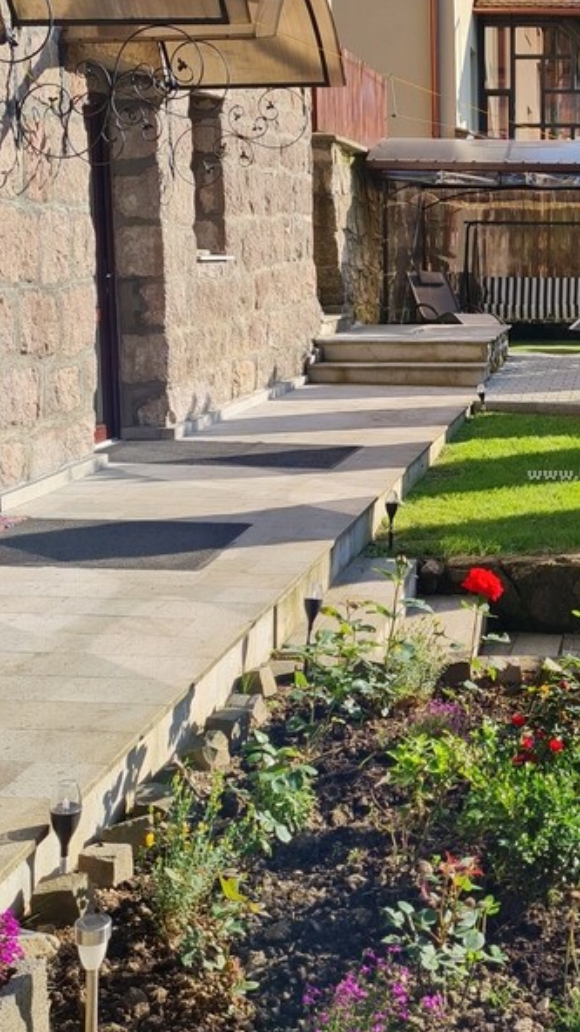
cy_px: 394
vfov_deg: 41.8
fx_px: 1340
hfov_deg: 23.4
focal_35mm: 49
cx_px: 575
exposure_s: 1/1452
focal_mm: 5.4
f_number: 1.8
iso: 50
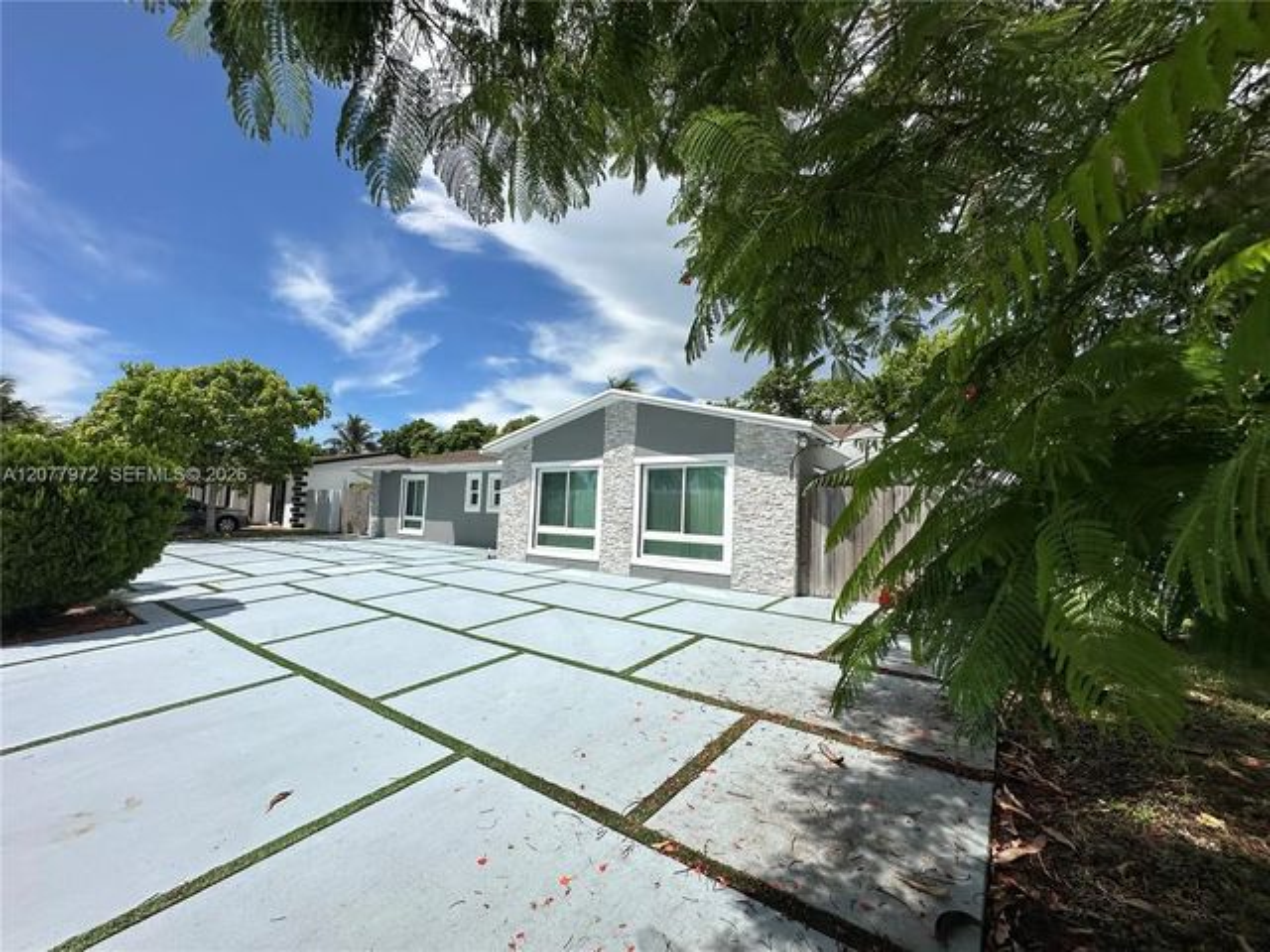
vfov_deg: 85.7
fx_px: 514
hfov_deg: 102.1
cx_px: 635
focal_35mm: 14
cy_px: 476
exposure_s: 1/3610
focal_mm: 2.22
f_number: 2.2
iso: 50
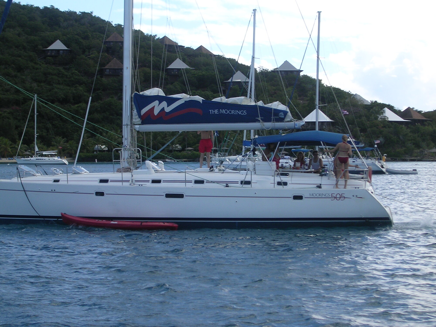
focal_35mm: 91
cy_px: 164
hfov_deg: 21.5
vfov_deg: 16.2
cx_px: 218
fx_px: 1146
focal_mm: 13.7
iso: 100
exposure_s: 1/338
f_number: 4.3
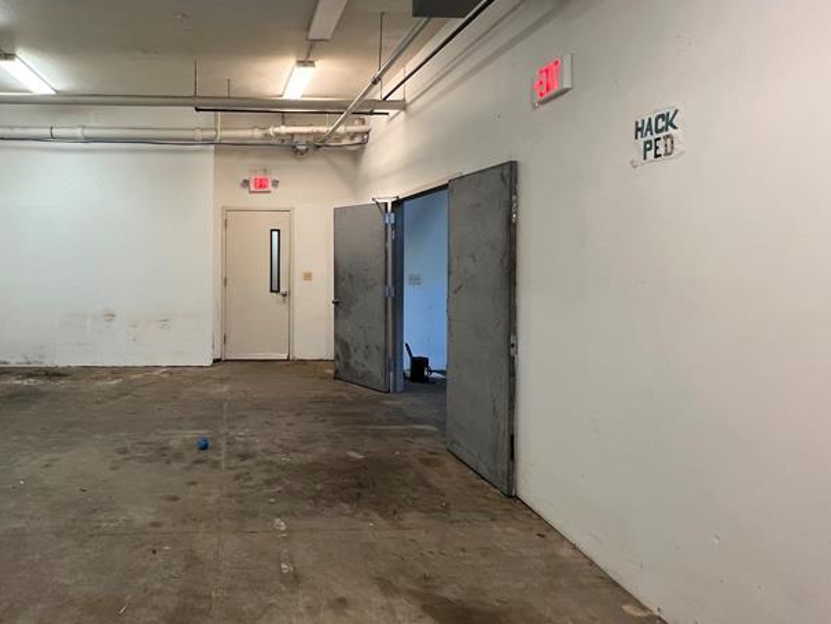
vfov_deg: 60.7
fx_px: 528
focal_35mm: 22
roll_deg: -0.3
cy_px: 254
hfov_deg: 73.4
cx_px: 258
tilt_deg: -1.5
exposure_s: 1/60
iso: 160
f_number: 1.8
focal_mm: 1.57
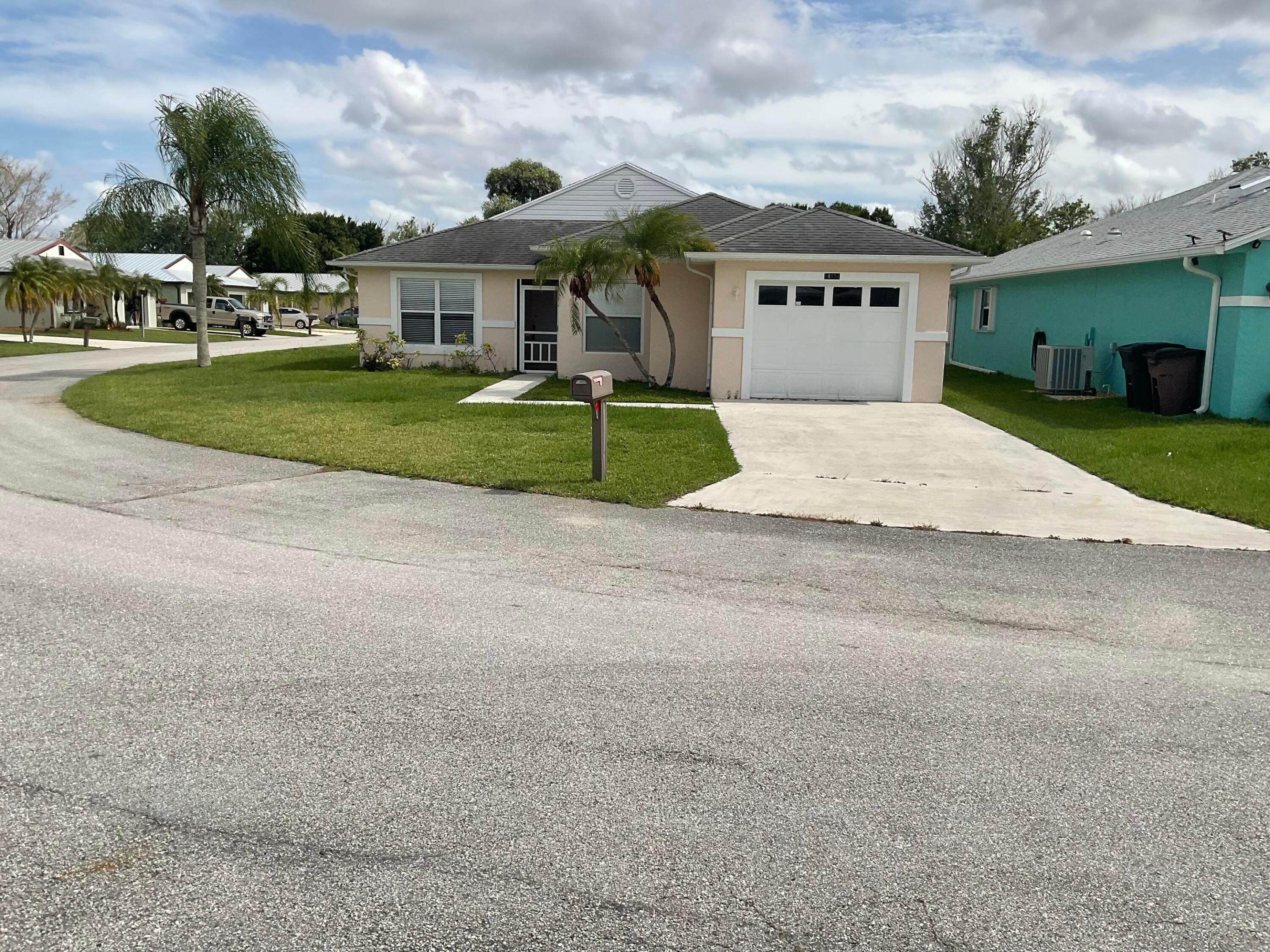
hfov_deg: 61.7
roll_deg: -1.8
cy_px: 476
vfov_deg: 48.2
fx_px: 1064
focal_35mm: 29
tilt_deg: -9.6
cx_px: 635
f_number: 1.8
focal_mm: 3
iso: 16
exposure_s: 1/3534
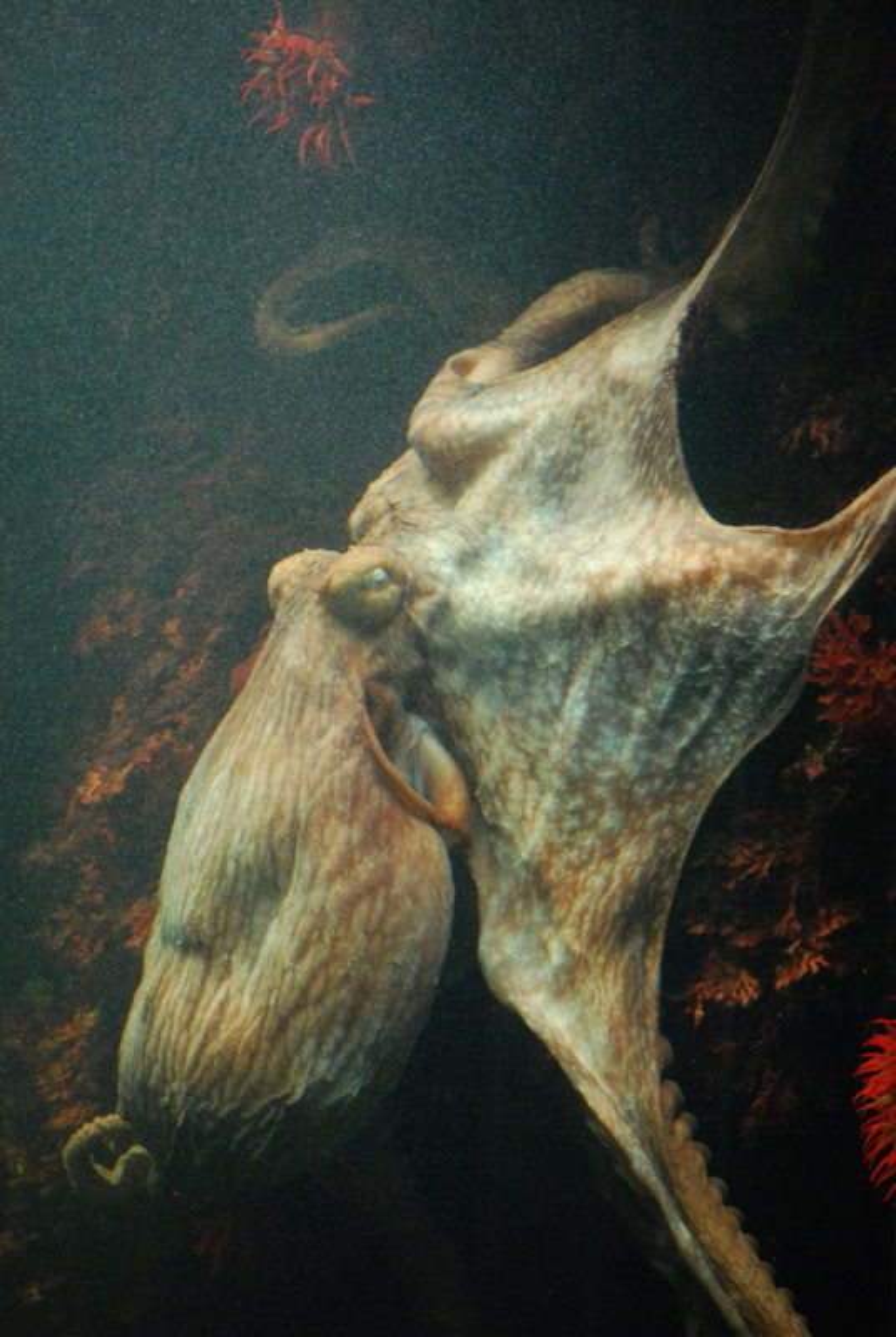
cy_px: 668
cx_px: 448
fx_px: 6696
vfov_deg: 11.4
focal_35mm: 180
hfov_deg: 7.7
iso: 1250
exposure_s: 1/125
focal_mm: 120
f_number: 4.8
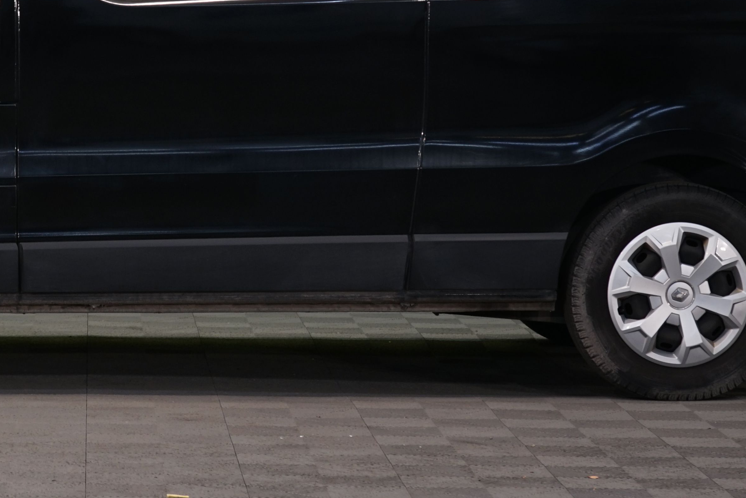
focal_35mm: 159
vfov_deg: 8.6
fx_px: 3295
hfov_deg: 12.8
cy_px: 71
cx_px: 111
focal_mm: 63
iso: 250
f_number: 5.6
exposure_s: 1/25
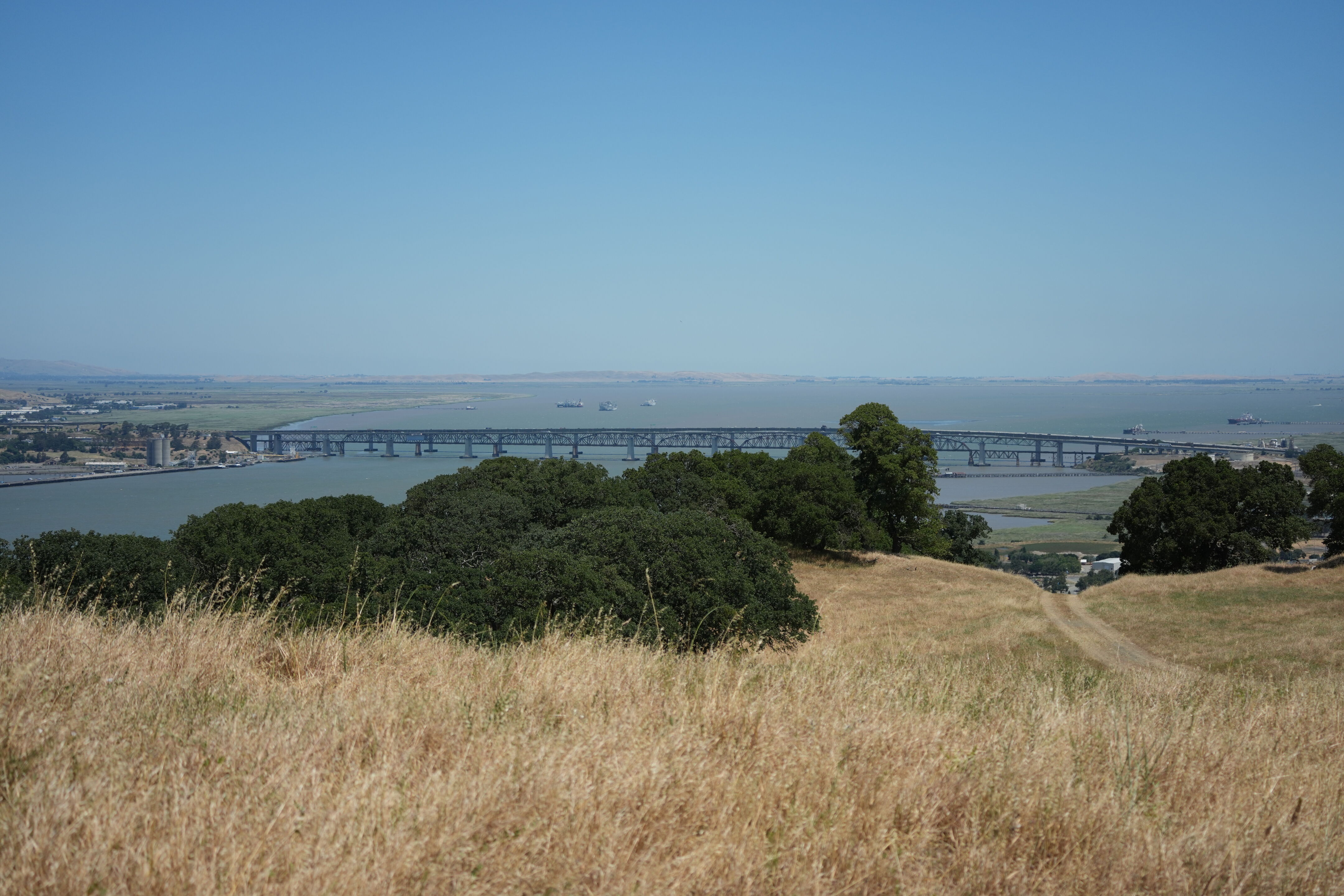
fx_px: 2202
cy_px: 448
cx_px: 672
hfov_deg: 33.9
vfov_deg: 23.0
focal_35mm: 59
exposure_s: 1/3200
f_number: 4.5
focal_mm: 59
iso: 320
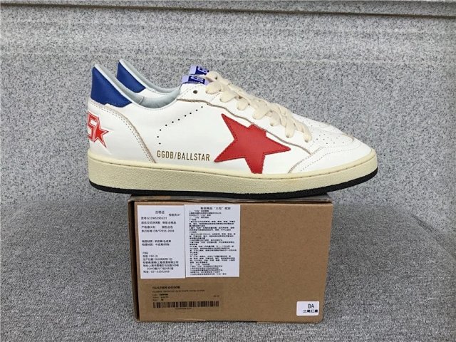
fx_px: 408
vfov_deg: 45.4
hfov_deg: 58.4
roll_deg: -1.0
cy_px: 171
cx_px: 228
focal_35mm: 31
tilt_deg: -16.7
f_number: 2.4
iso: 25
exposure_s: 1/297
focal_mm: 3.3
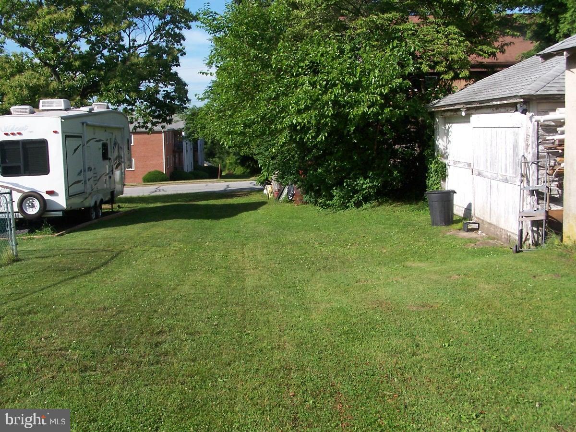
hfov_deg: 39.7
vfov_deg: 30.3
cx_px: 288
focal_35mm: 48
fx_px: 799
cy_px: 216
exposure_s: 1/500
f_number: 4
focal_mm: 8
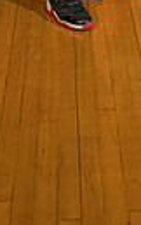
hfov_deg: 10.6
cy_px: -157
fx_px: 760
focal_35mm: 124
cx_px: 99
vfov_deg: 15.0
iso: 160
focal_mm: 35
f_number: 7.1
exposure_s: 1/200
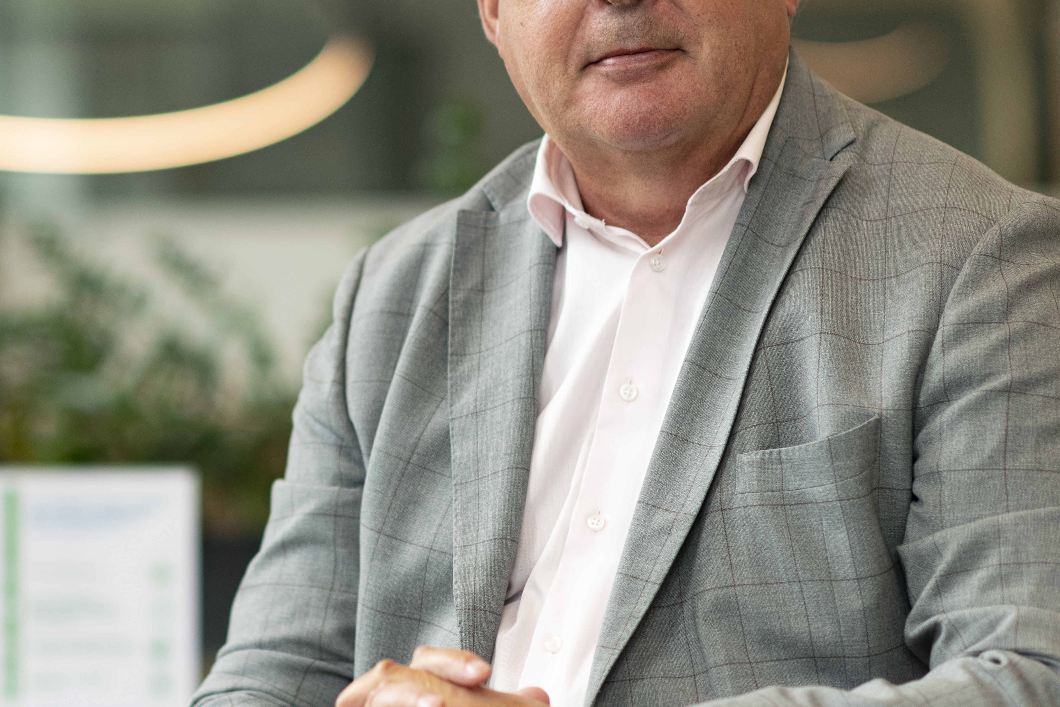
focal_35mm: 161
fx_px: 4740
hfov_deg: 12.7
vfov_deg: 8.5
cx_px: 263
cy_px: 241
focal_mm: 85
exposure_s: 1/640
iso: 400
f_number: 1.8
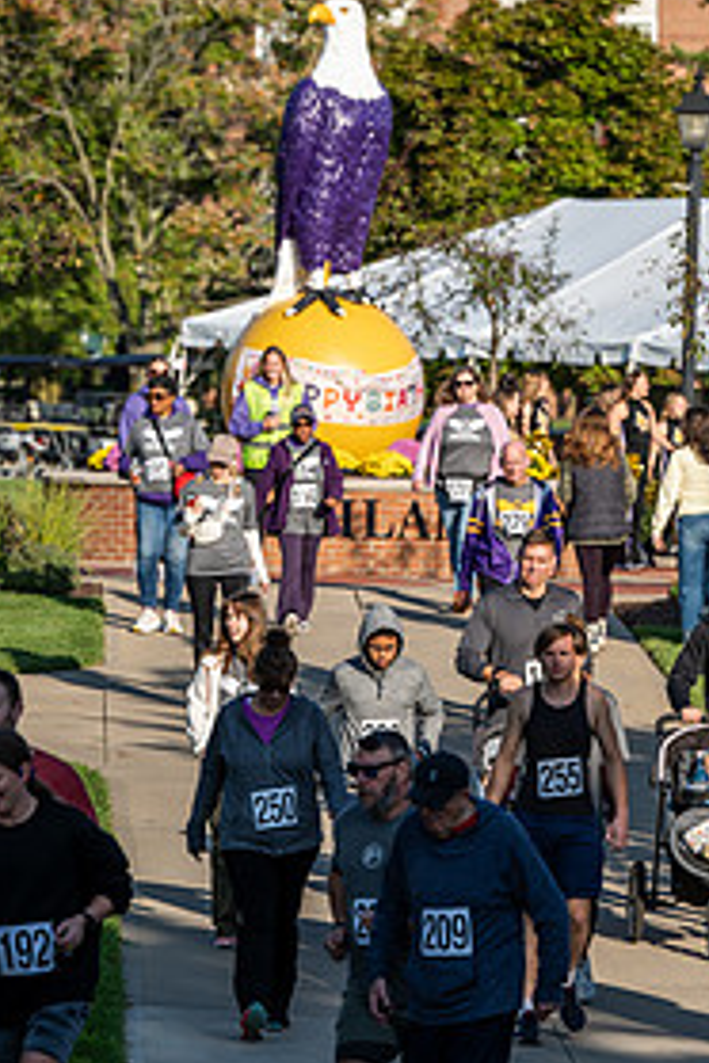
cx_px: 431
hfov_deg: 4.7
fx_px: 8566
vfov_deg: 7.1
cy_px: 617
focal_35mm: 290
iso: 100
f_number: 4.5
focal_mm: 180
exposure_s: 1/640
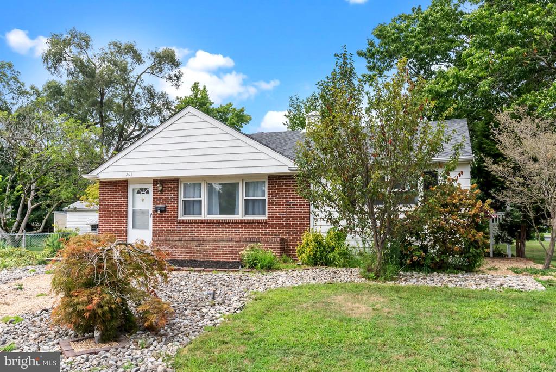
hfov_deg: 61.9
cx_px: 278
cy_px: 186
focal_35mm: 30
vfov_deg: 43.7
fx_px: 464
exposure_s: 1/500
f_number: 11
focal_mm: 30
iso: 640
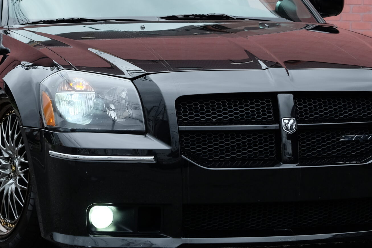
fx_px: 1674
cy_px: 84
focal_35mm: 162
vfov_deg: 8.5
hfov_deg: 12.7
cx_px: 169
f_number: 5.6
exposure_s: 1/350
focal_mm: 55
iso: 400
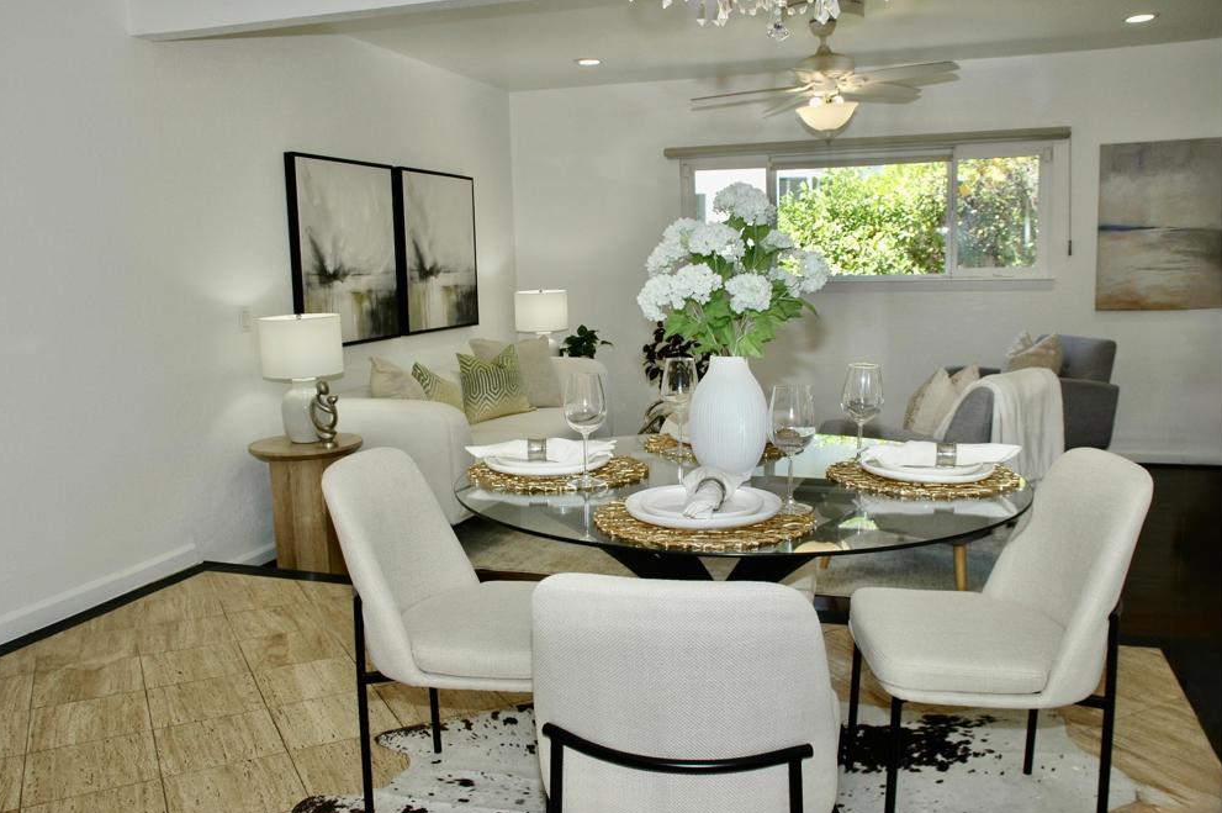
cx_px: 598
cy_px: 399
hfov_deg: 60.3
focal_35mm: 31
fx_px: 1051
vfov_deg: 42.3
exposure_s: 1/100
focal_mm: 20
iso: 200
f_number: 5
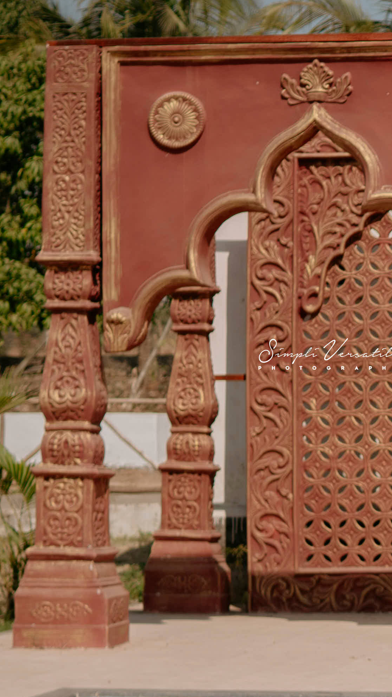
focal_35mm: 123
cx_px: 774
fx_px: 2273
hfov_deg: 9.3
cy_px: 354
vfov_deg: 17.4
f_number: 2.8
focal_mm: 30
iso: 50
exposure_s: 1/1600
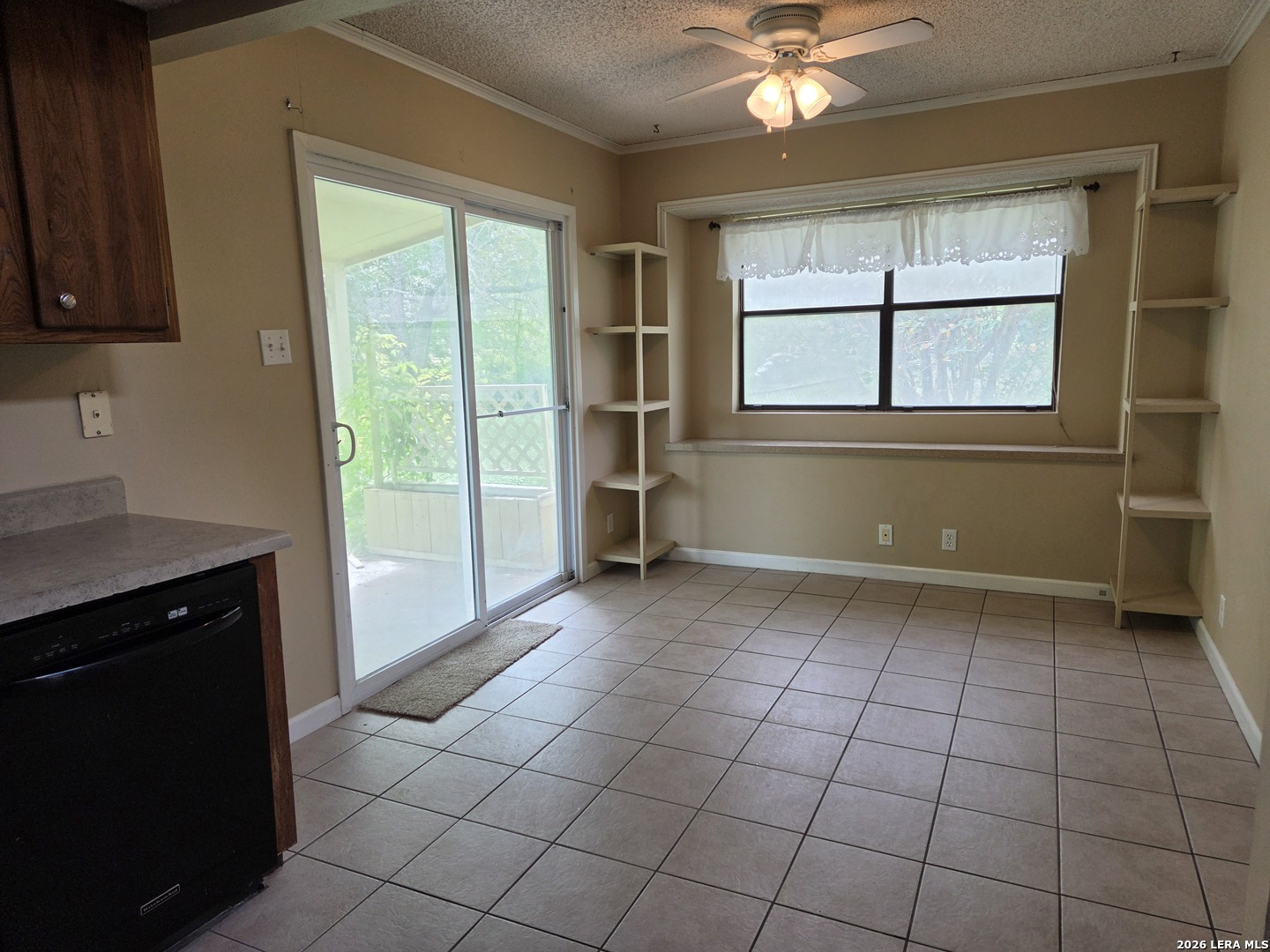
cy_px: 476
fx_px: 844
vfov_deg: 58.9
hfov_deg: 73.9
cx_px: 635
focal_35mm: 23
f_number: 1.8
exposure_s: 1/120
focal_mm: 5.4
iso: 50
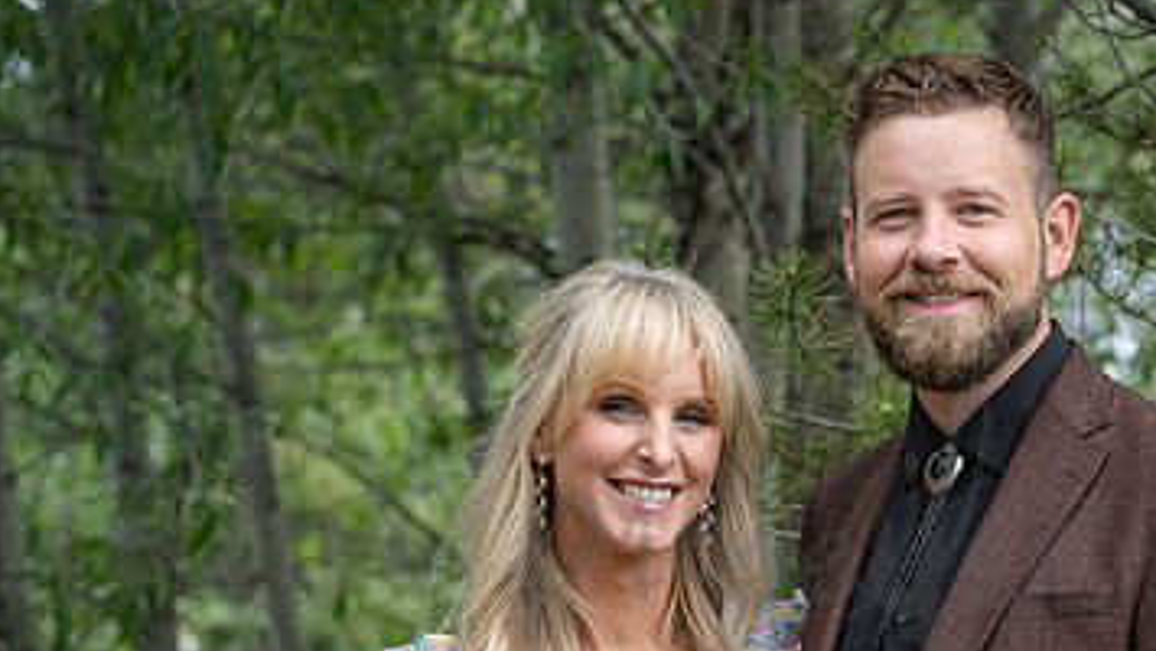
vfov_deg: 9.7
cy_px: 535
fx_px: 3833
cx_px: 808
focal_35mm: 125
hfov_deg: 17.1
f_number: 4
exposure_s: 1/500
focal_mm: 73
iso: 500
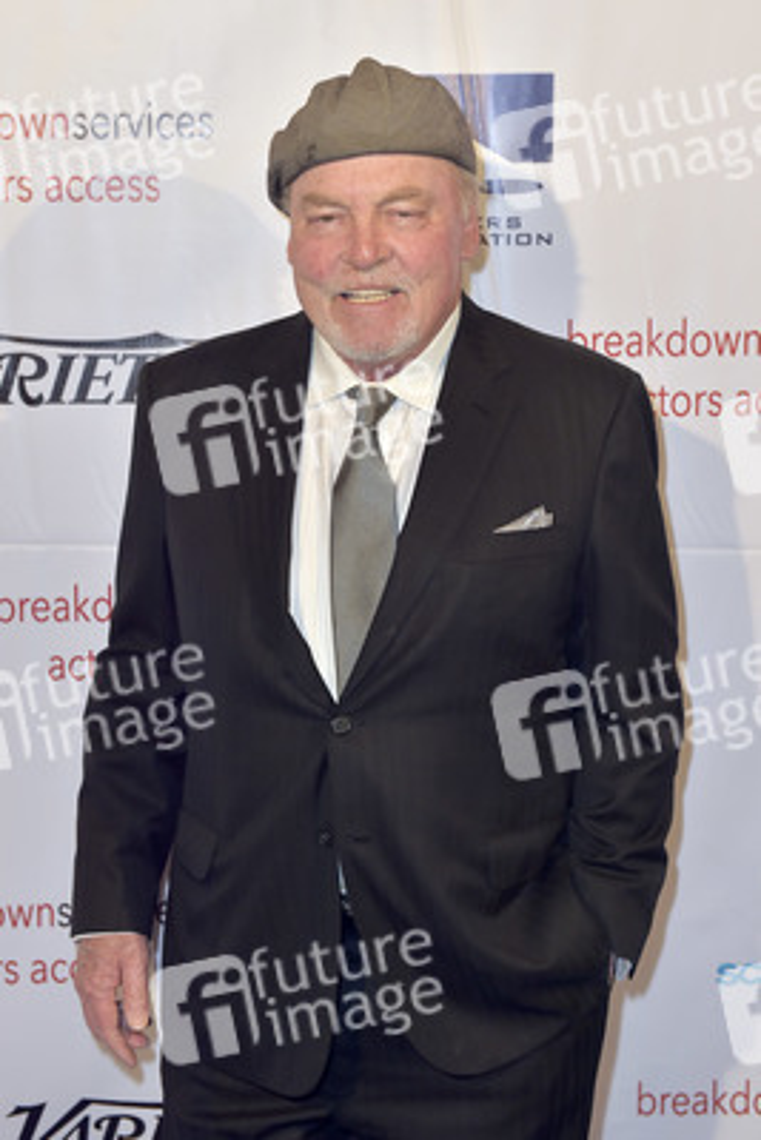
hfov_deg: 23.4
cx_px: 380
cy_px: 570
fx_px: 1837
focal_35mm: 58
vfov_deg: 34.5
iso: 400
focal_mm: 58
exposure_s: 1/320
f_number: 4.5
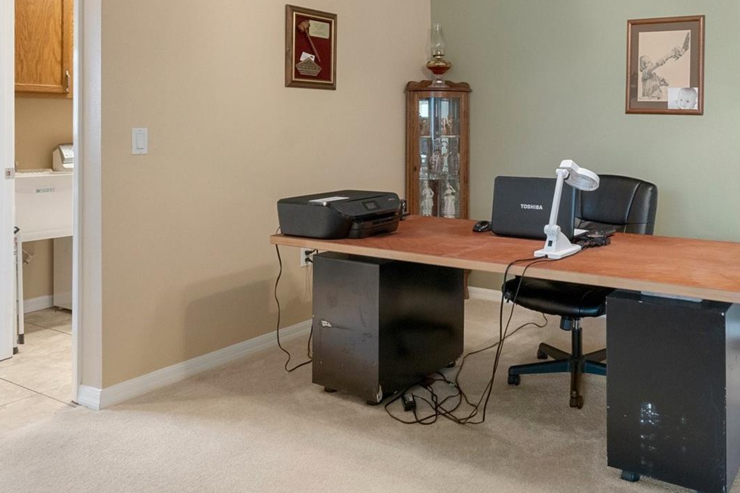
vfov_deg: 43.0
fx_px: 612
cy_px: 148
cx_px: 515
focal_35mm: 30
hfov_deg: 60.3
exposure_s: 1/3
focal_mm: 13
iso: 640
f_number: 8
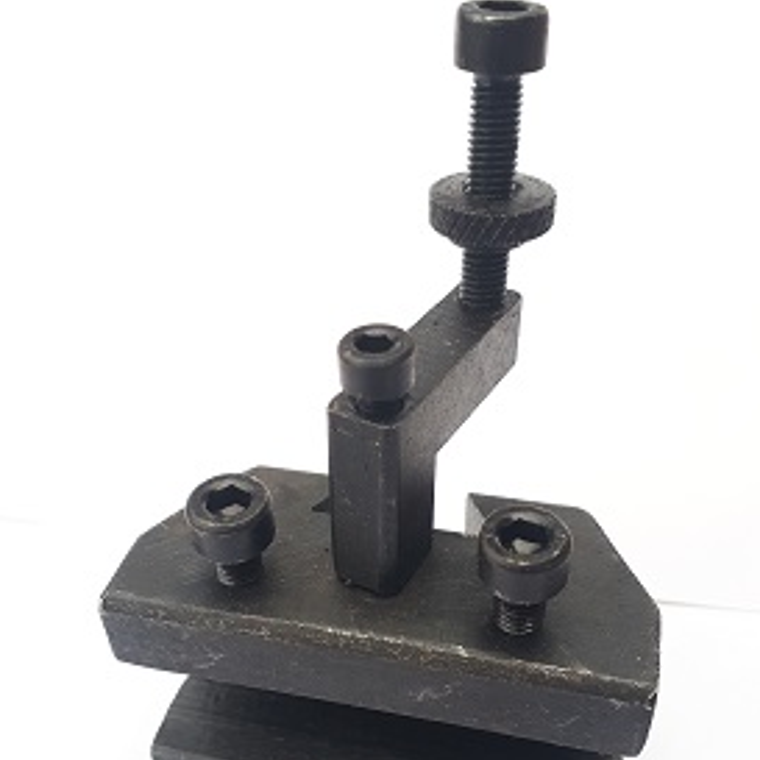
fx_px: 869
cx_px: 390
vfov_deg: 46.5
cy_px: 504
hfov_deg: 47.2
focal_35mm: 35
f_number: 1.9
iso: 40
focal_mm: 3.6
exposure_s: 1/160
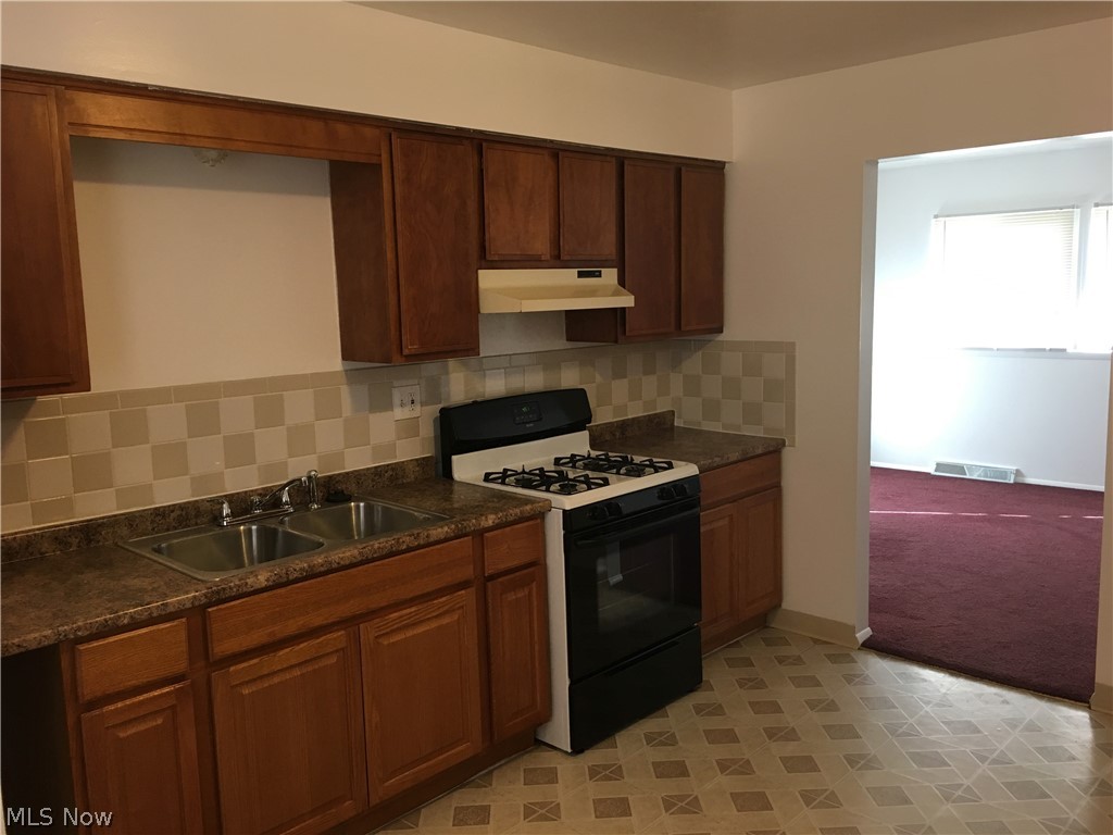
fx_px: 932
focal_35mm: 29
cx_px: 556
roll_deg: +1.2
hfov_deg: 61.7
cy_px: 418
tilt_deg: -7.3
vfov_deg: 48.2
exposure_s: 1/30
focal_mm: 4.15
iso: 80
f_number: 2.2
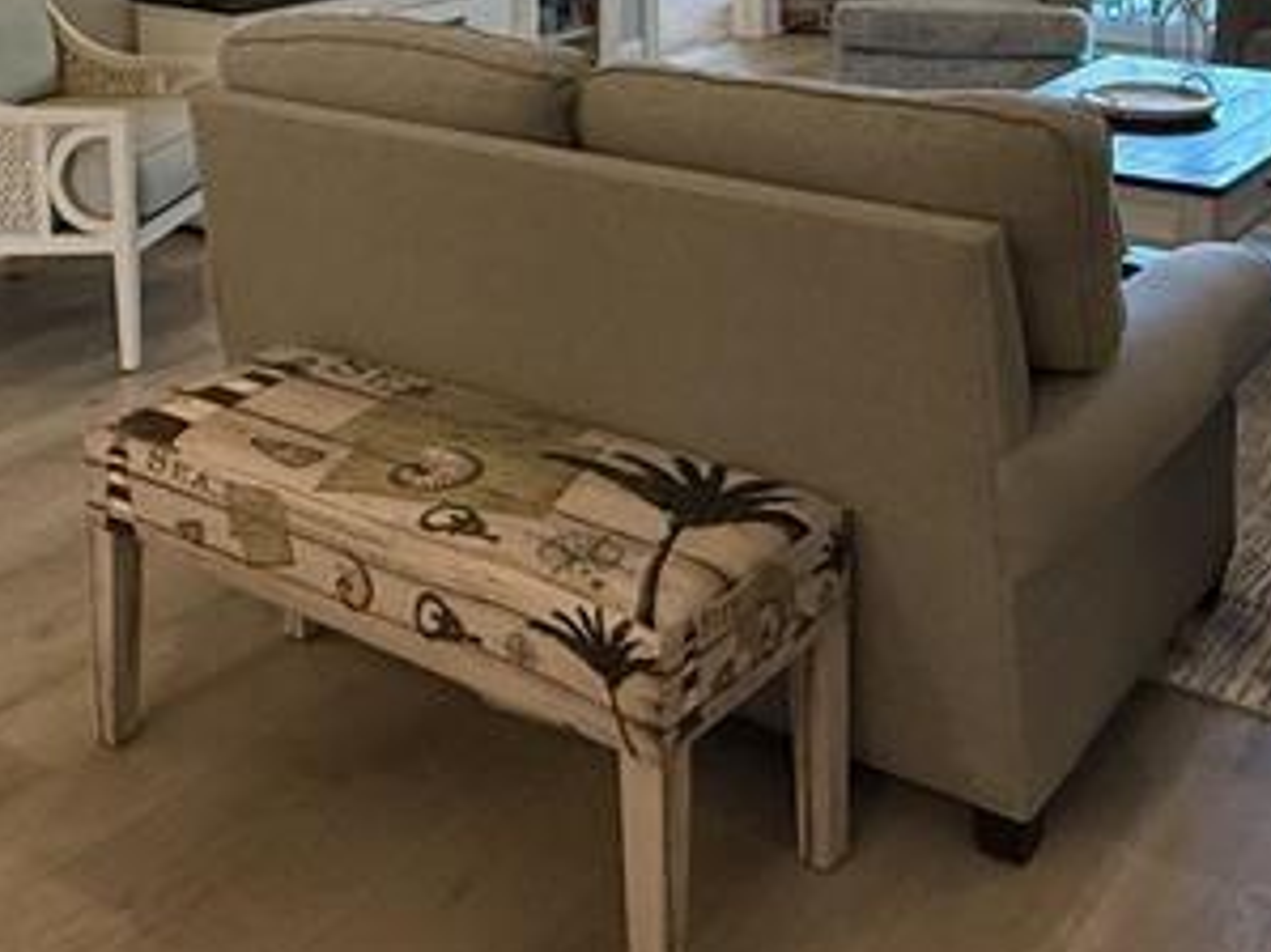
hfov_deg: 39.7
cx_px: 659
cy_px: -178
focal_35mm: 48
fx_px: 1762
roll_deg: +0.3
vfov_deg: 26.9
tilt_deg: -3.0
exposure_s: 1/120
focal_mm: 2.22
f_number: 2.2
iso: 400
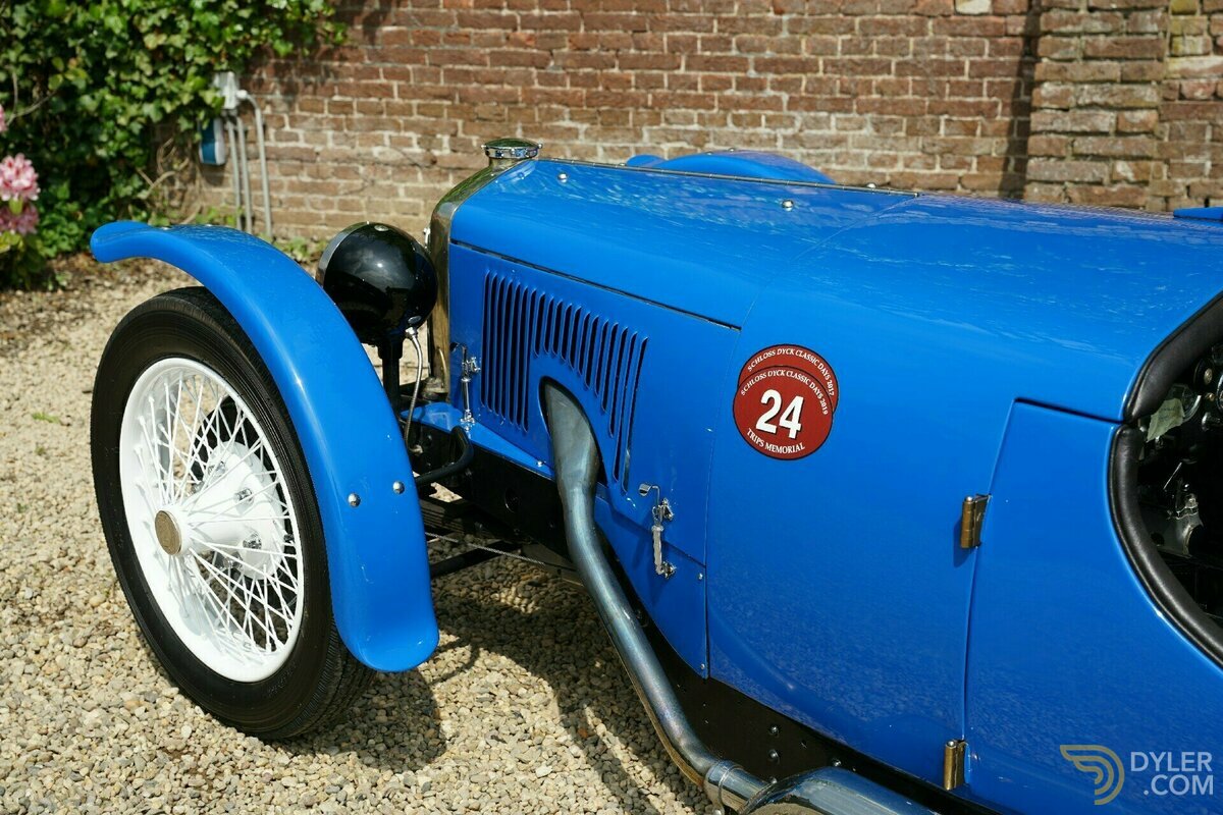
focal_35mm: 50
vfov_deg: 27.0
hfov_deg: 39.7
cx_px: 612
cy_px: 408
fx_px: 1695
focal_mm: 49.9
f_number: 6.3
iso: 100
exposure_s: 1/200
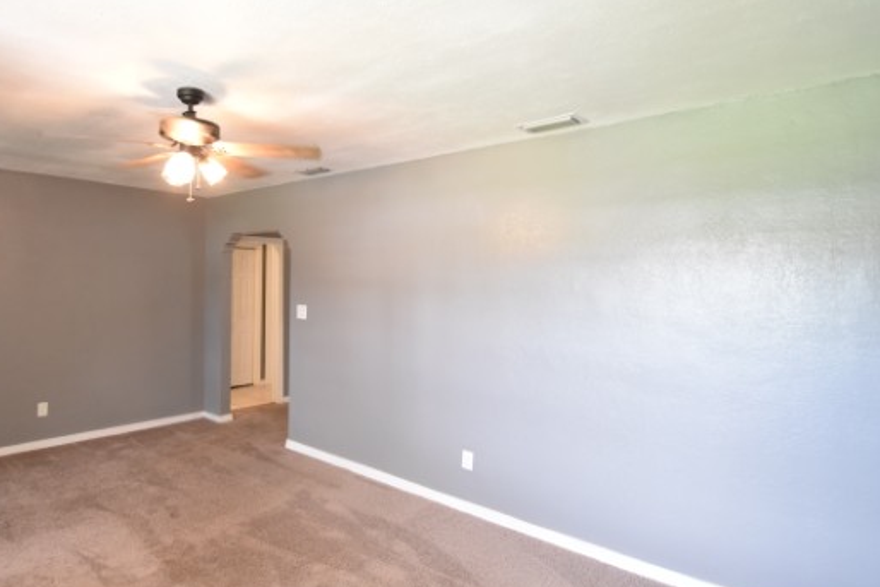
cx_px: 349
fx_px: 513
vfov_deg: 59.5
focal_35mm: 21
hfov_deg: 80.2
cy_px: 281
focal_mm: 10
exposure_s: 1/60
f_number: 3.5
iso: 1100
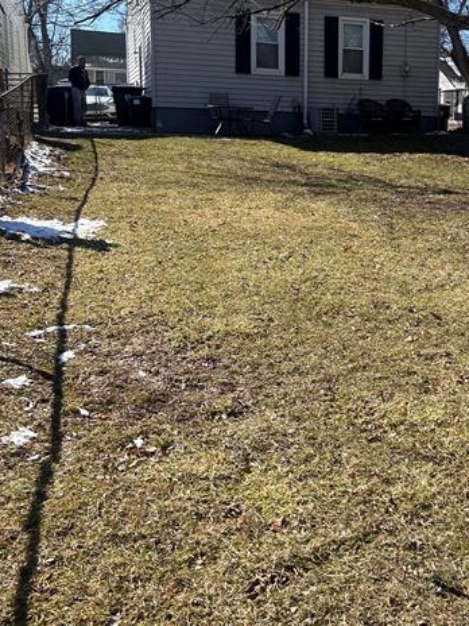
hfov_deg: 32.6
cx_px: 381
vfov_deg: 43.7
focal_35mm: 43
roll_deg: -0.8
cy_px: 260
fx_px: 777
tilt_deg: -9.6
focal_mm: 5.7
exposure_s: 1/2762
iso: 50
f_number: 1.5
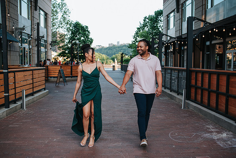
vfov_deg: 36.8
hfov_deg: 53.0
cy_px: 79
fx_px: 236
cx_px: 120
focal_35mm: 36
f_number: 3.2
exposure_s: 1/320
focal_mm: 35
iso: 560
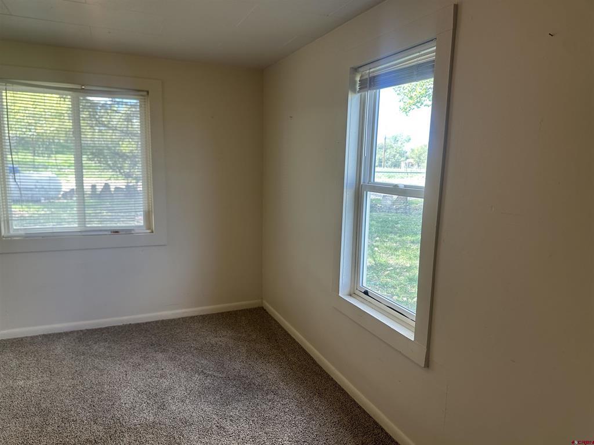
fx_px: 412
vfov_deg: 56.8
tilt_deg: -8.5
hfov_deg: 71.6
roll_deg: -1.1
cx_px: 297
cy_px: 222
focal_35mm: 24
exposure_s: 1/120
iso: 80
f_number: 1.78
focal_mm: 6.86
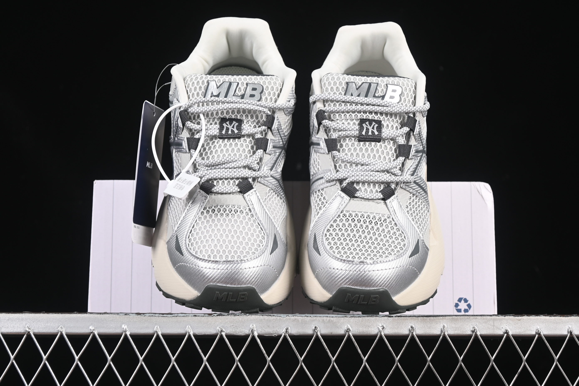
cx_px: 290
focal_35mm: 75
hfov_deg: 27.0
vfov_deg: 18.2
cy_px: 193
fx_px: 1206
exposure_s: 1/60
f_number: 6.3
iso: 160
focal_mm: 50
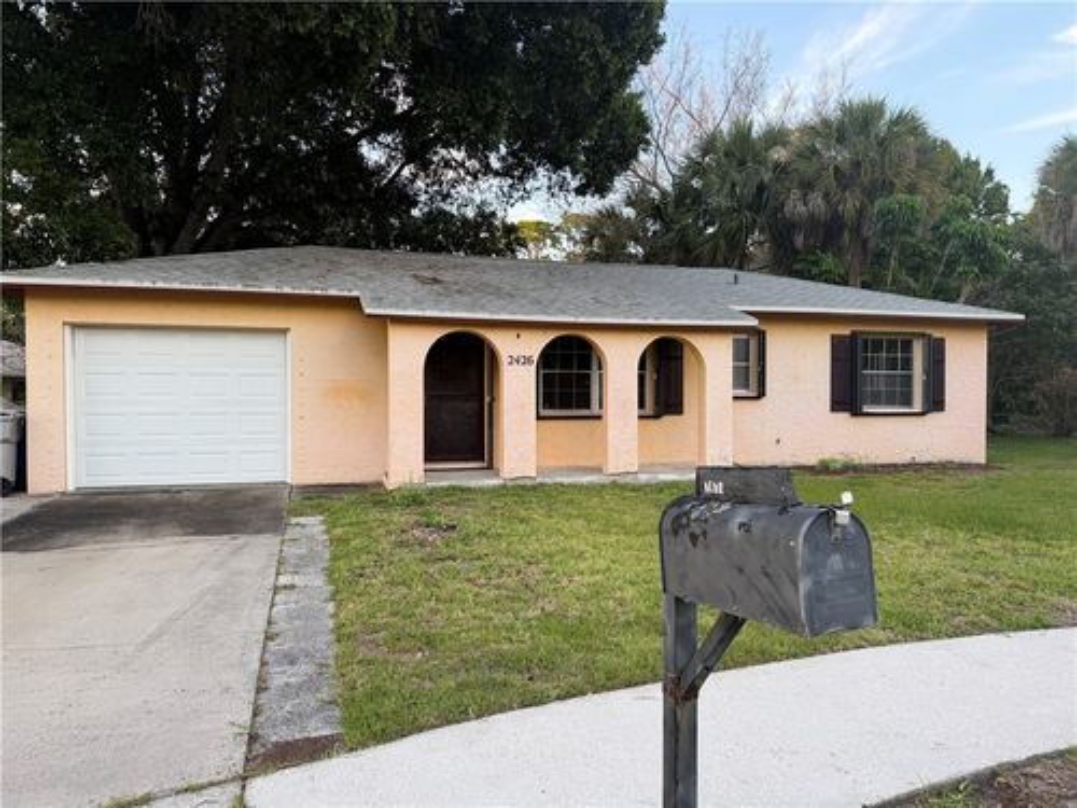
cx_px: 538
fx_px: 747
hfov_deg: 71.6
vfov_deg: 56.8
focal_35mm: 24
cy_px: 404
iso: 80
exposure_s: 1/200
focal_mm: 6.76
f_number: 1.78
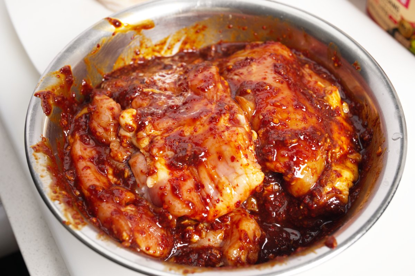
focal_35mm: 45
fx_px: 519
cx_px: 208
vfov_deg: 29.8
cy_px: 138
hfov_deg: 43.6
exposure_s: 1/800
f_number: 8
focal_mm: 45
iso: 1000
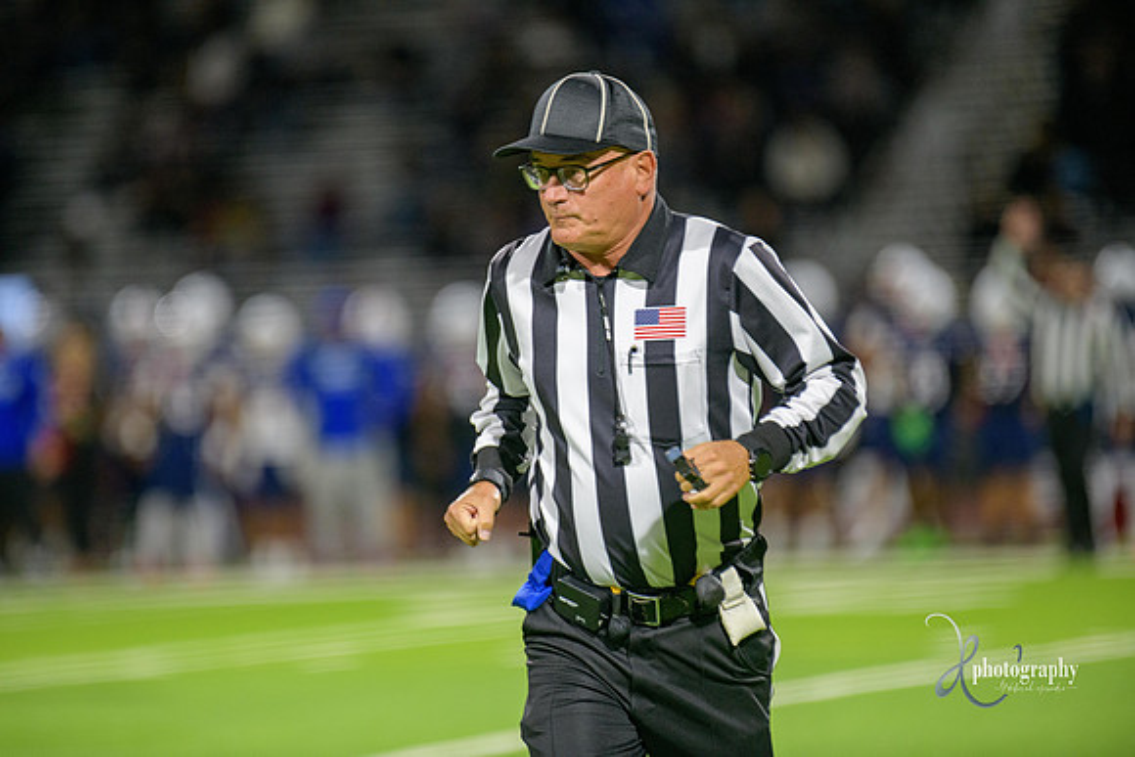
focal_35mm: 300
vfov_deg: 4.6
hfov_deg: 6.9
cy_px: 378
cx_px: 568
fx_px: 9460
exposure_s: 1/250
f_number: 2.8
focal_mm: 300
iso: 2000
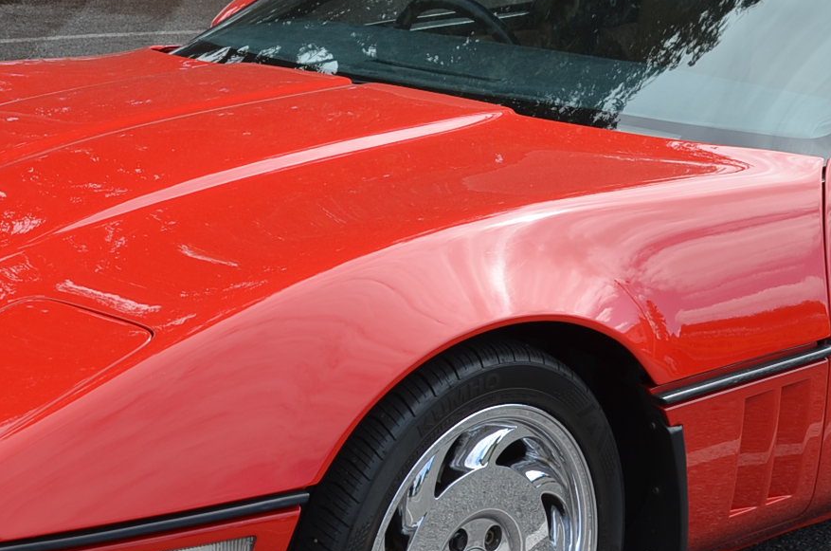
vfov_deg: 12.9
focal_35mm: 105
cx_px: 333
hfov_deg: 19.4
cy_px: 334
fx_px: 2428
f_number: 8
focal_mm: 25
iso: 100
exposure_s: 1/250
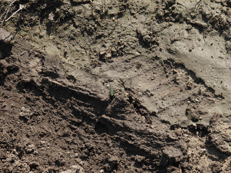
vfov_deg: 6.2
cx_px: 116
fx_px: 1602
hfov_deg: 8.2
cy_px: 86
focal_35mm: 240
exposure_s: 1/320
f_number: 5.6
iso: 100
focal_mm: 42.8
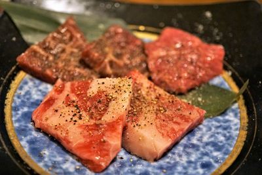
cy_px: 88
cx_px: 131
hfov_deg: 43.6
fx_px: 328
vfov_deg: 29.9
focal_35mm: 45
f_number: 3.5
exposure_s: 1/60
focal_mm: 30
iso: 2000
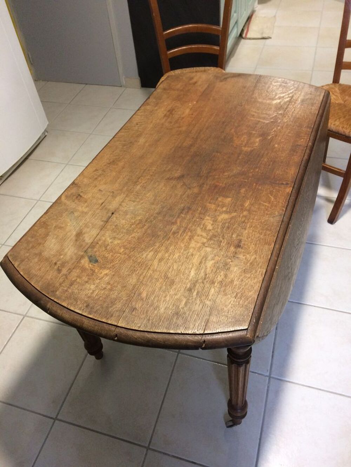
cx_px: 176
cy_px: 234
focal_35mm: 29
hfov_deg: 48.2
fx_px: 392
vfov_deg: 61.7
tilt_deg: -47.5
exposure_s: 1/33
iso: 160
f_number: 2.2
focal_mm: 4.15
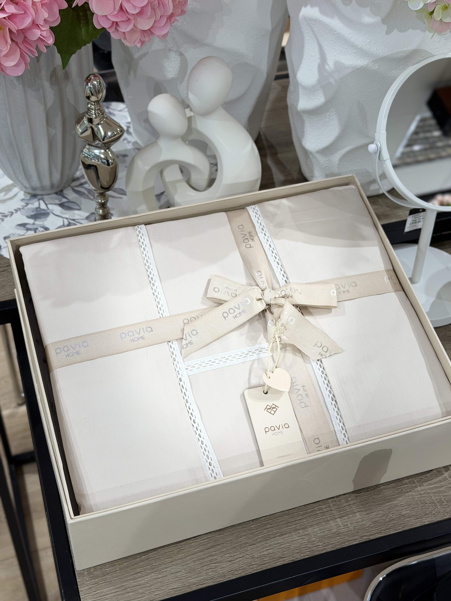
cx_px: 226
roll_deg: -1.2
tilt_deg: -42.7
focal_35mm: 48
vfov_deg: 39.7
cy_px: 300
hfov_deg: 30.3
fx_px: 834
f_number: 1.78
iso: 50
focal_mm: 6.76
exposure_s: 1/100
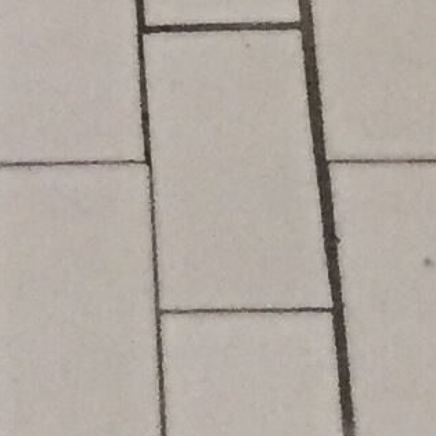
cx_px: -37
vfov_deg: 5.4
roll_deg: +1.9
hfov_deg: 6.6
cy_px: -1592
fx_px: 3790
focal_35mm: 266
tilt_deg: -24.2
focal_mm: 4.15
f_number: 2.2
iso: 250
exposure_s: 1/33
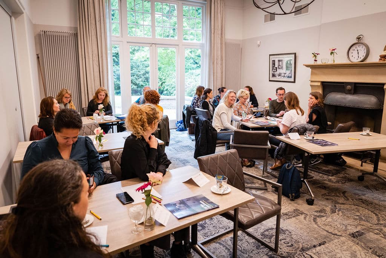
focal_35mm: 24
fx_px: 257
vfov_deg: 53.1
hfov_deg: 73.7
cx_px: 193
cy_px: 129
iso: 800
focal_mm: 24
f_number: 4.5
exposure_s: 1/80
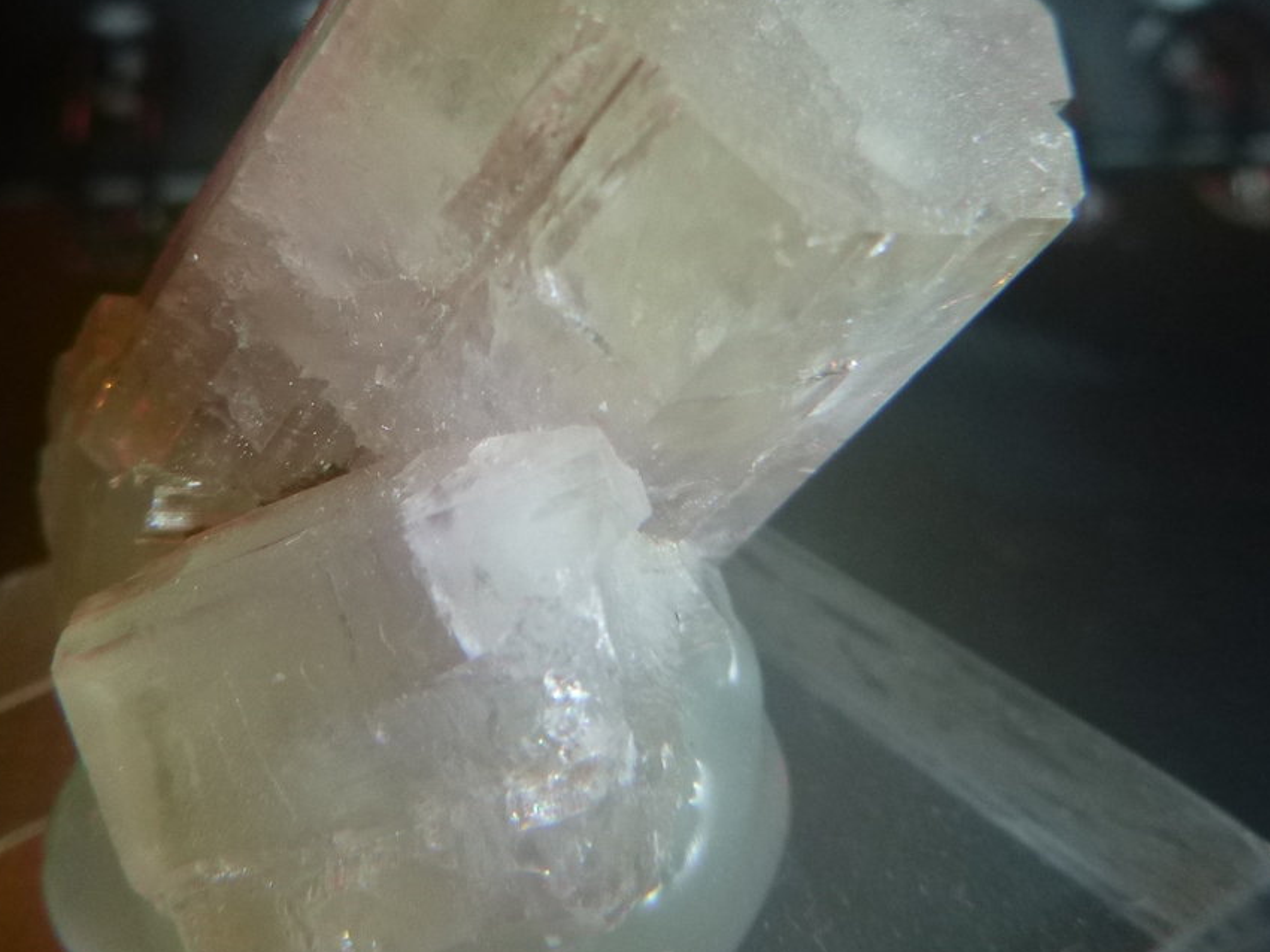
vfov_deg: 30.6
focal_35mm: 47
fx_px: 1724
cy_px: 292
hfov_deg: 40.2
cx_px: 479
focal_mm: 4.5
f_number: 3.9
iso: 160
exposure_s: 1/60
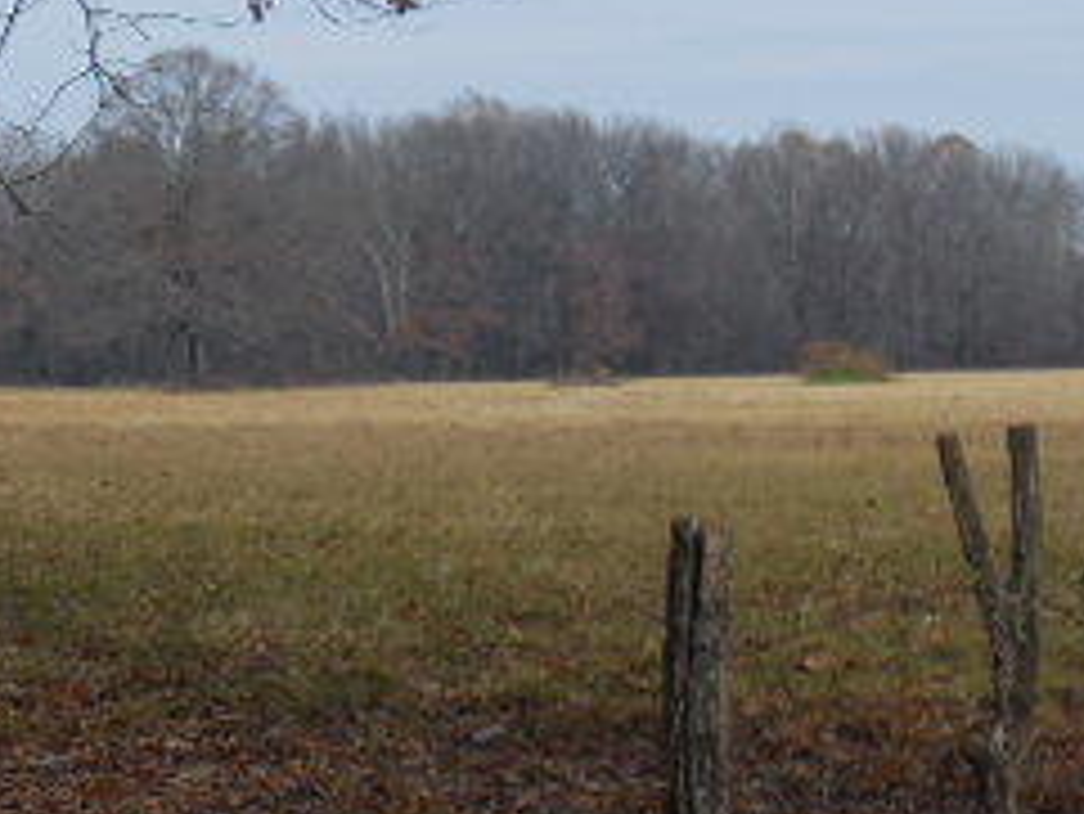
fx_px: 5483
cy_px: 261
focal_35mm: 175
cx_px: 882
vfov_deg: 8.5
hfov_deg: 11.2
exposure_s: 1/1250
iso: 125
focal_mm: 10.9
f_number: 4.2
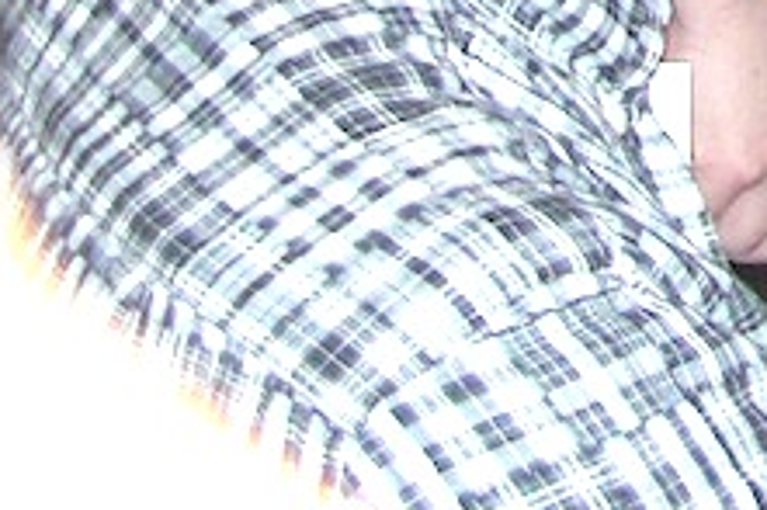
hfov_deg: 9.4
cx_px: 1624
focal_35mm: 203
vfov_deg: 6.5
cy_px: -569
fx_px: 4322
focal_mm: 6.3
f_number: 3.4
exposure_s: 1/60
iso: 200
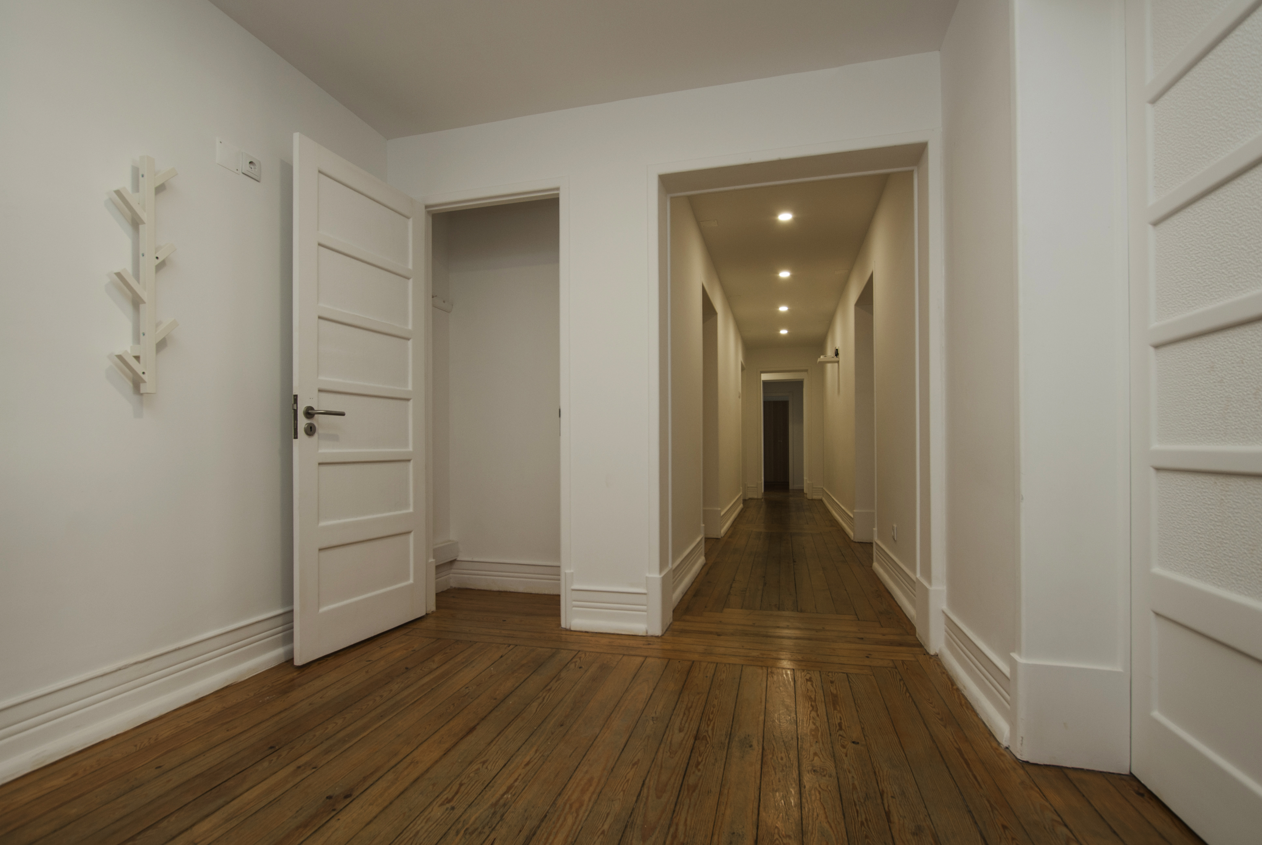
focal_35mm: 15
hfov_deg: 100.3
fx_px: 526
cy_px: 422
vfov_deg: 77.5
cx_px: 631
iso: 100
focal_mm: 10
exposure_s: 1/8
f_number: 5.6
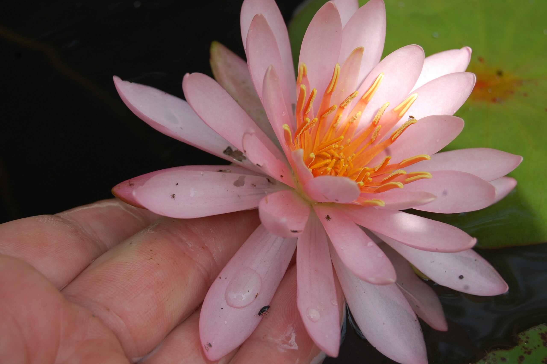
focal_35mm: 82
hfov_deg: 24.6
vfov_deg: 16.5
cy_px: 182
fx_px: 1252
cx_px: 274
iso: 200
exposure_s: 1/250
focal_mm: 55
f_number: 8
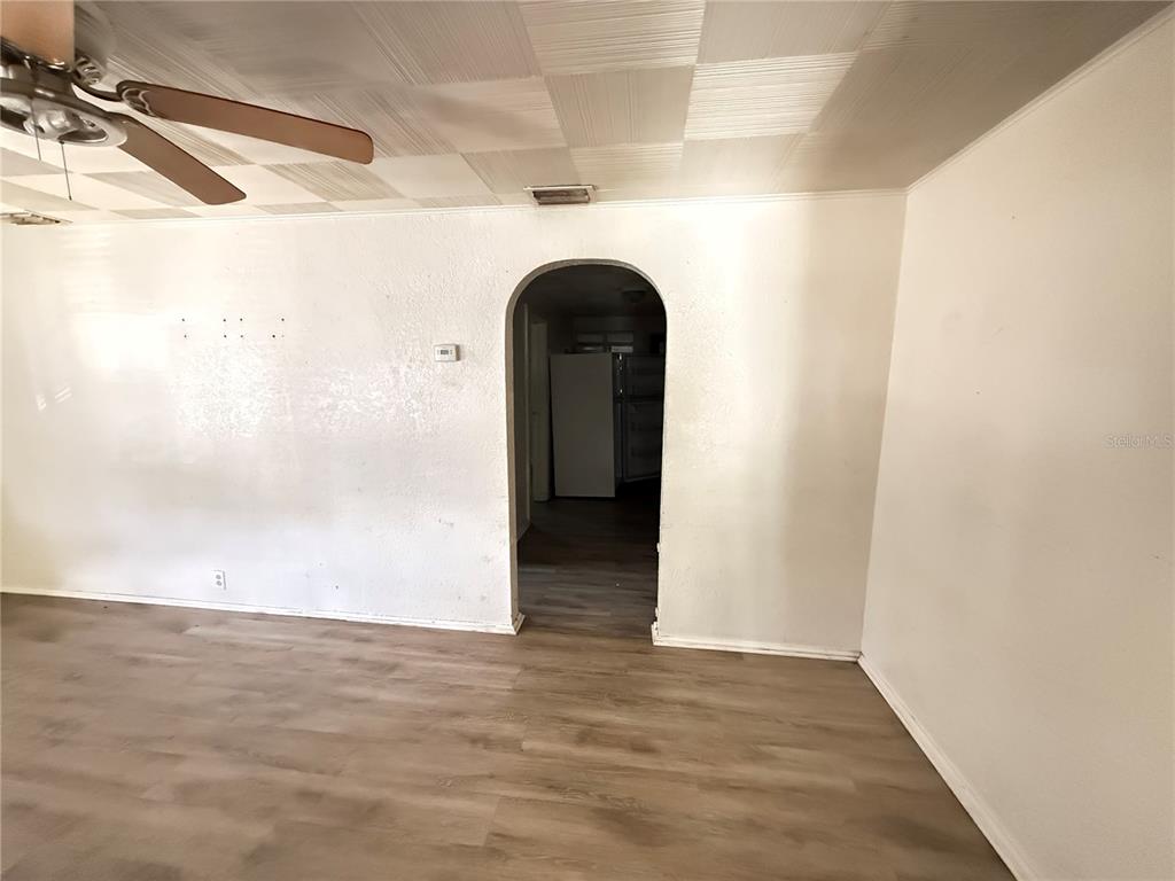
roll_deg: -0.3
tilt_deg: -8.2
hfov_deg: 102.1
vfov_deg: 85.7
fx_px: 475
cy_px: 440
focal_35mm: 14
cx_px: 588
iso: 1250
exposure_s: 1/60
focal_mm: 2.22
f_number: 2.2
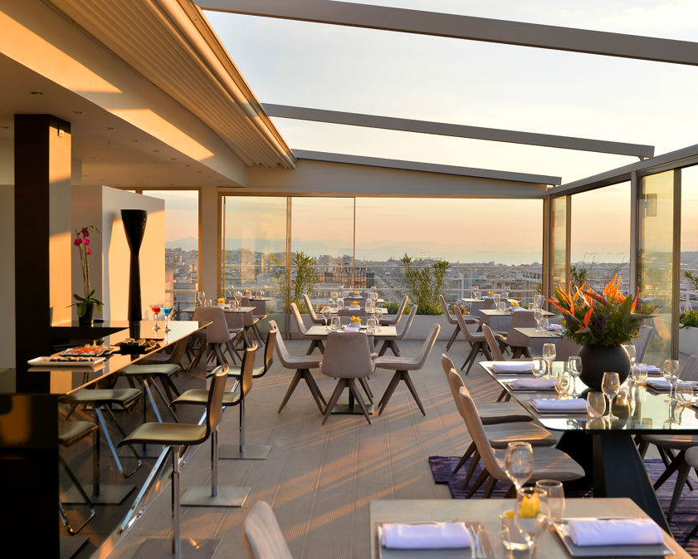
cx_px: 376
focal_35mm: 40
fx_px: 826
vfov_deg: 37.3
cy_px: 278
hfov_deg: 45.8
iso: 160
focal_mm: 35
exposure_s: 1/320
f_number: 11
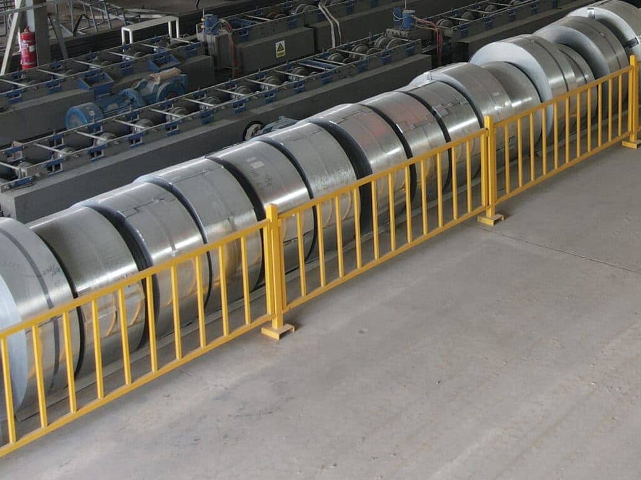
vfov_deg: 22.9
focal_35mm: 60
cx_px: 596
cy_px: -59
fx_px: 1111
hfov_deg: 30.5
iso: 220
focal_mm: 4.5
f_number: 2.8
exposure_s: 1/15
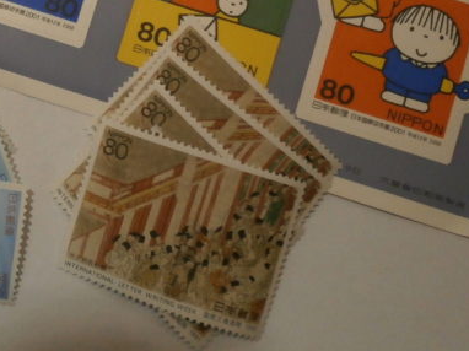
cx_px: -45
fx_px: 1706
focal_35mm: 126
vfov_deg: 11.4
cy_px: -119
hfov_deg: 15.3
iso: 250
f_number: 3.4
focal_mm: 8.3
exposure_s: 1/250
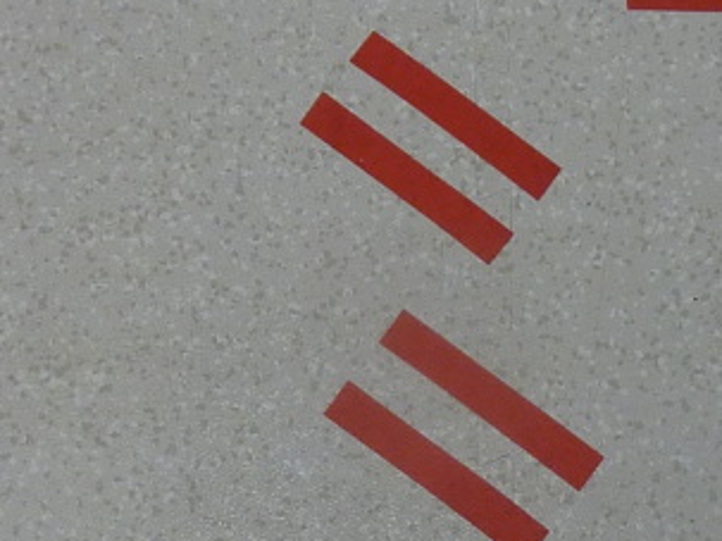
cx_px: 362
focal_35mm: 106
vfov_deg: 13.9
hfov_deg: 18.6
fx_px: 2210
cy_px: 317
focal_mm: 4.4
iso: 125
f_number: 3.3
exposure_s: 1/30
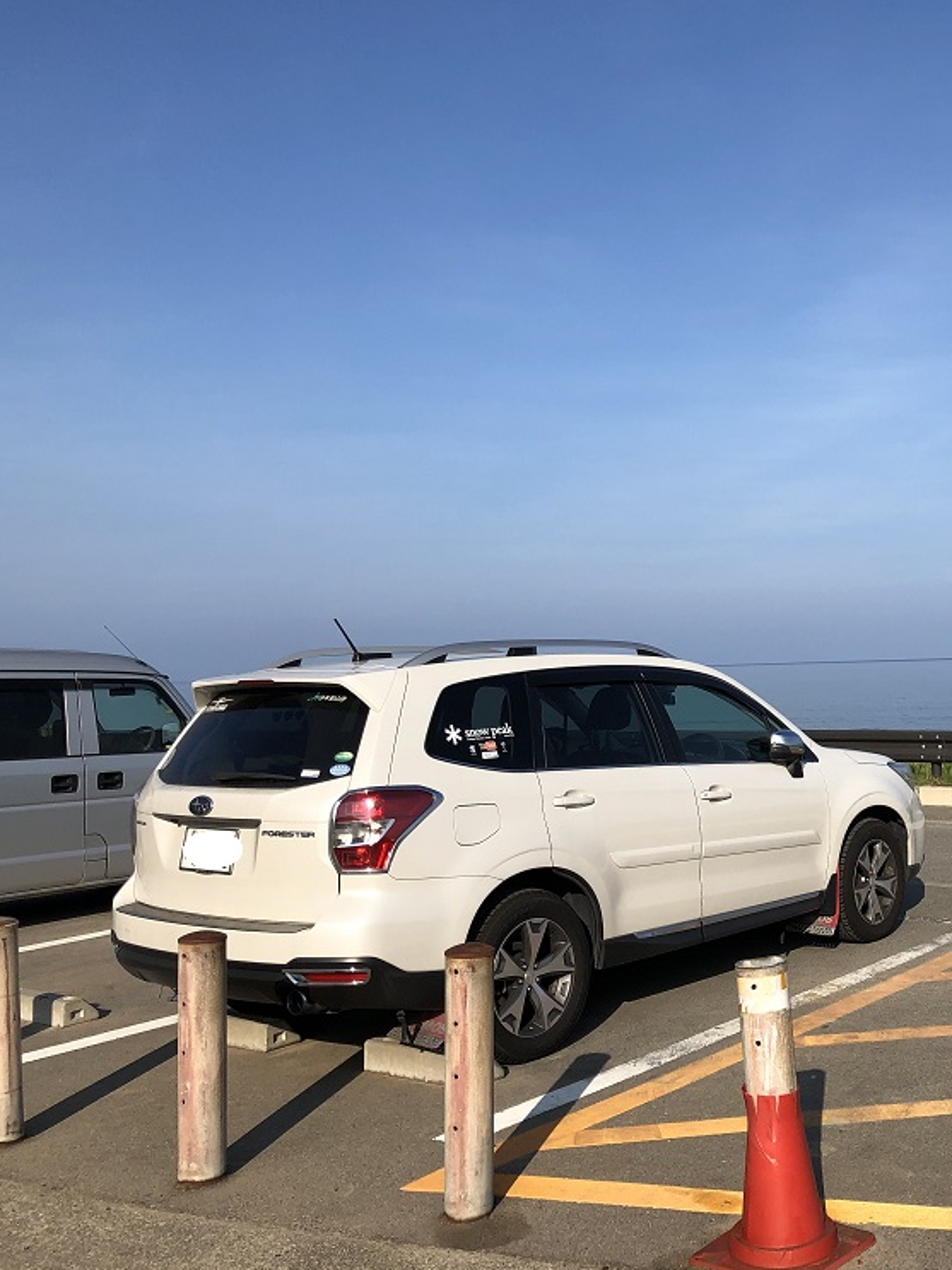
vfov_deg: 49.0
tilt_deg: +1.3
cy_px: 632
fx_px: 1394
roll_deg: +1.2
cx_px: 822
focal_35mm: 38
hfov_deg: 35.9
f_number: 1.8
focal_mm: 3.99
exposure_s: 1/2667
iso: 20
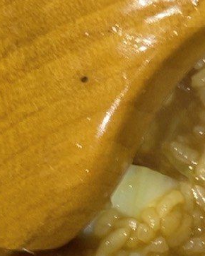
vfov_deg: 8.1
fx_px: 1766
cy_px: -159
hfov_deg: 6.6
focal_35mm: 233
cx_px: 16
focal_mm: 4.25
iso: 64
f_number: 1.8
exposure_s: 1/50
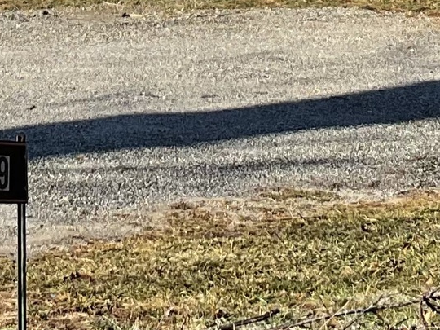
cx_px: 68
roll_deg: -4.8
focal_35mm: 165
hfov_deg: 11.9
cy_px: -240
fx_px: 2097
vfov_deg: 8.7
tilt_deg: -1.4
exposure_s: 1/962
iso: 16
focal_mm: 3
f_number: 1.8
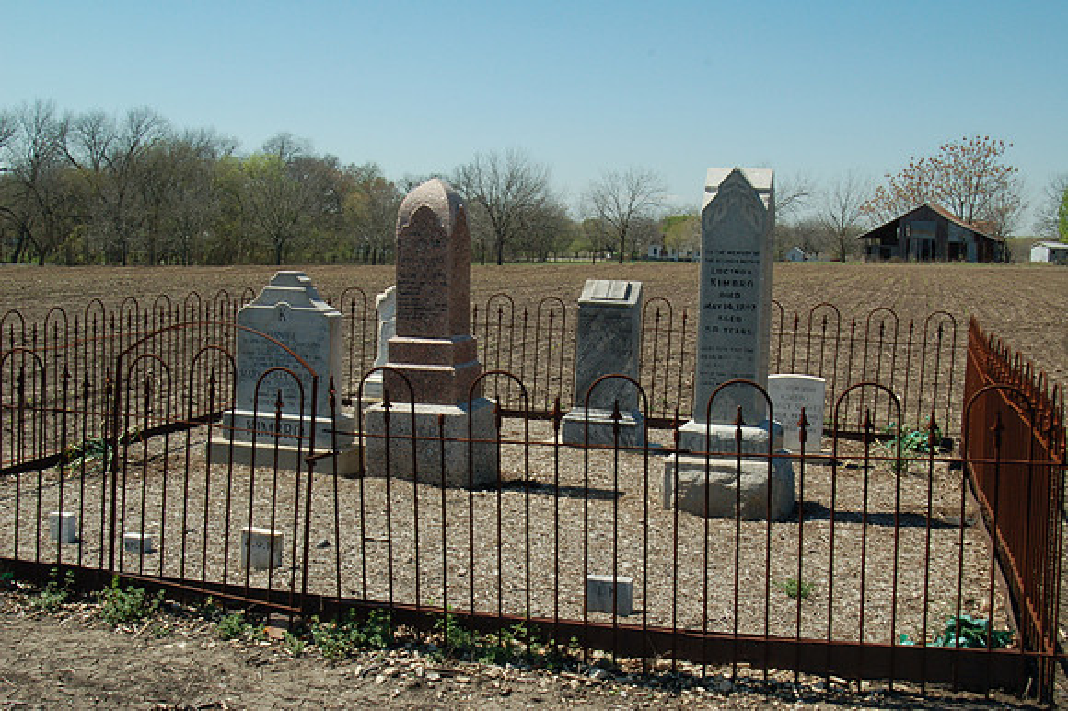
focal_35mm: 42
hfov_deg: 46.4
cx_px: 534
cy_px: 356
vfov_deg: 31.9
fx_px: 1245
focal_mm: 28
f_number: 14
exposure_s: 1/160
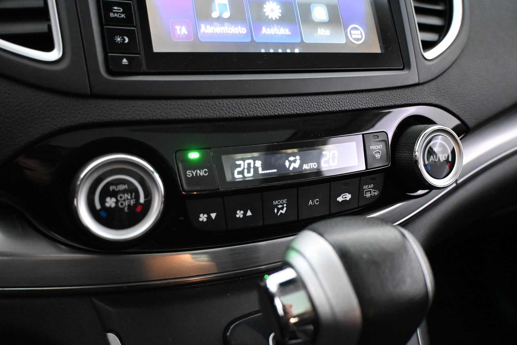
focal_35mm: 30
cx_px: 258
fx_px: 431
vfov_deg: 43.6
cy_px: 172
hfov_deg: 61.9
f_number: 3.8
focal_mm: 20
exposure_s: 1/60
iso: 8000
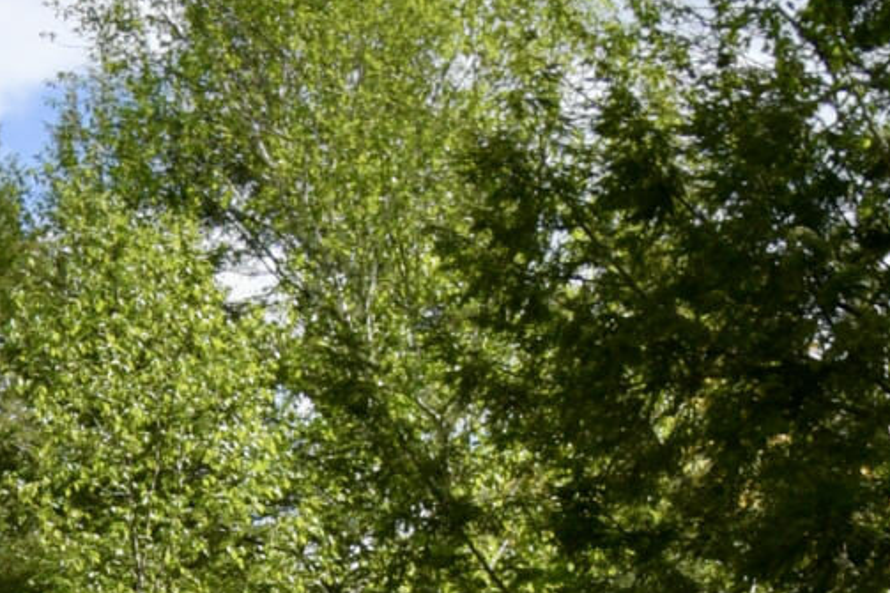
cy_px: 1491
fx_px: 4424
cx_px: -223
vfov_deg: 7.1
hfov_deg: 11.2
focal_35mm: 179
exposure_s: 1/320
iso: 64
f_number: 6.3
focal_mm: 20
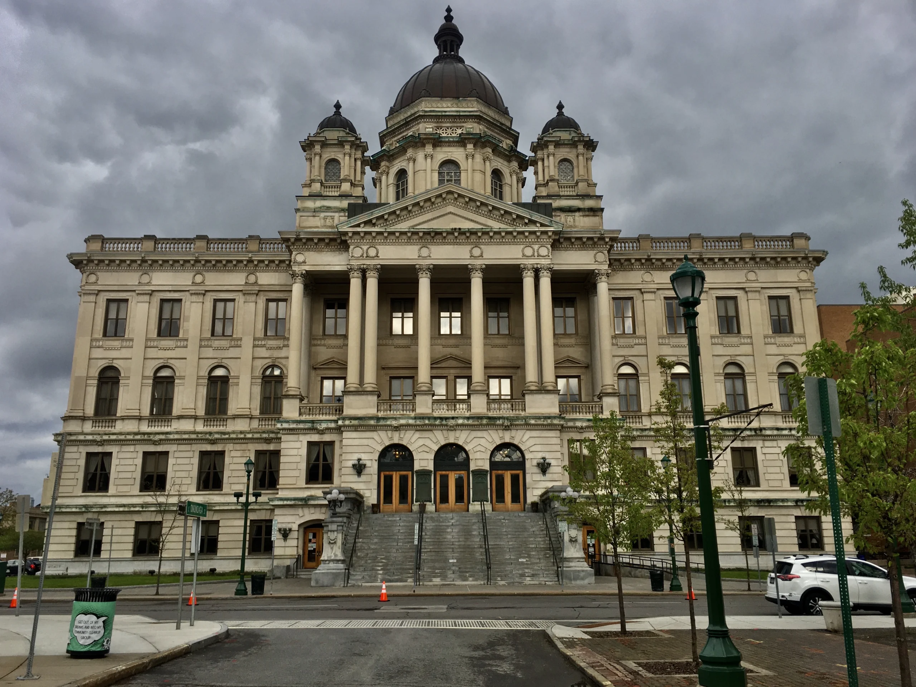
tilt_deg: +17.4
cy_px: 344
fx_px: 767
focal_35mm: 29
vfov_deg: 48.2
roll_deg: +1.2
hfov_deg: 61.7
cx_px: 458
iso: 25
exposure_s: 1/962
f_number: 2.2
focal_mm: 4.15
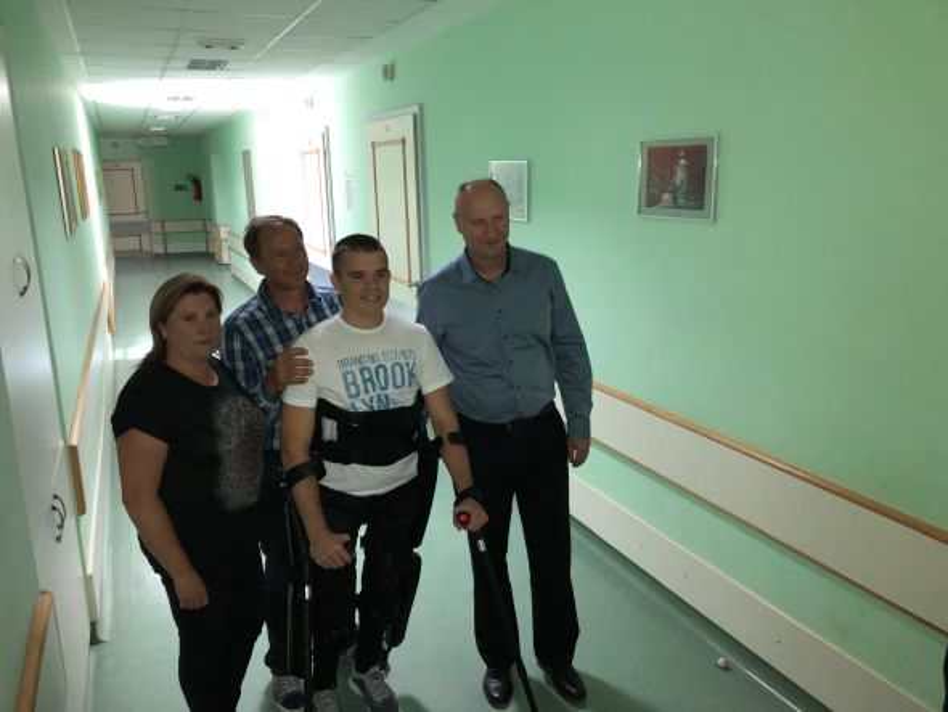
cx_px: 474
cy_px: 356
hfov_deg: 63.4
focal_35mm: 28
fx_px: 767
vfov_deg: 49.8
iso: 200
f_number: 1.8
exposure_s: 1/50
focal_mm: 3.99
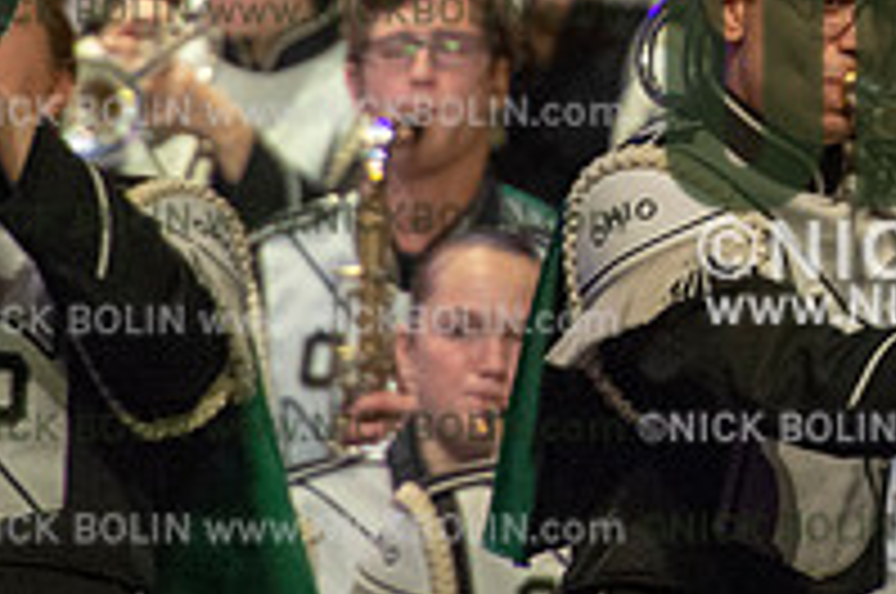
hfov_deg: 1.8
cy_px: 112
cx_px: 982
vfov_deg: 1.2
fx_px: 28973
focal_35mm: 1166
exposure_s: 1/320
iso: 8000
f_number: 5.6
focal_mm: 400
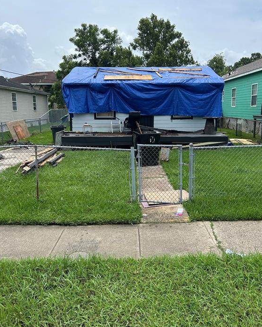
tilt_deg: -9.0
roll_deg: +0.3
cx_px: 133
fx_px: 271
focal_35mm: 28
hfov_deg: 51.5
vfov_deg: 62.1
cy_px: 149
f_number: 1.5
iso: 50
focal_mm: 5.7
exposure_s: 1/3257
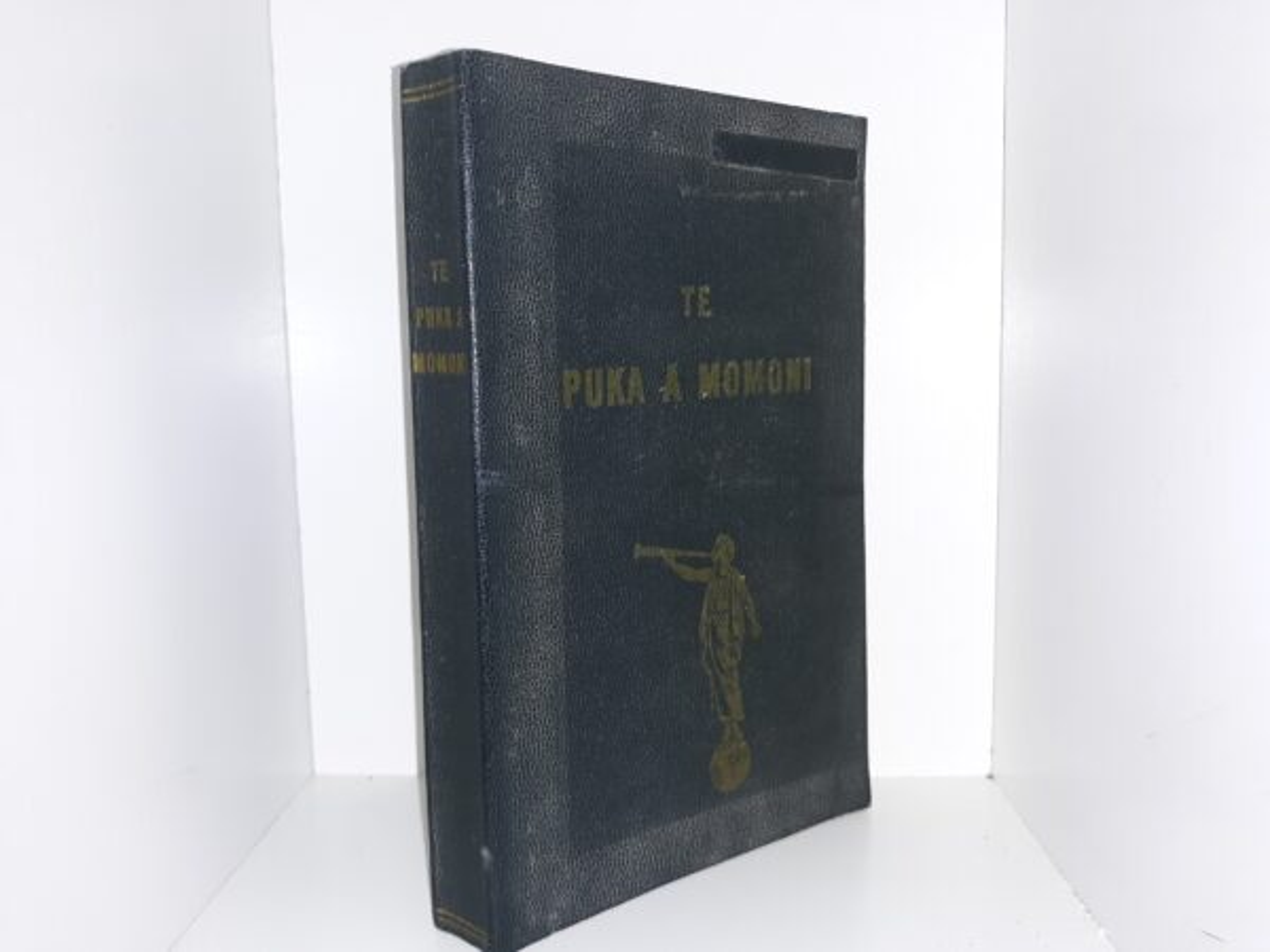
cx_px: 635
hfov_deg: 63.4
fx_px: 1027
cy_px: 476
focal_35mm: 28
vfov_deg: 49.7
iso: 64
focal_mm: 3.7
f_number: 1.7
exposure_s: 1/120
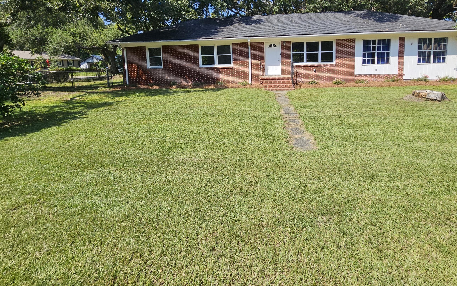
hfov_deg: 97.8
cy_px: 93
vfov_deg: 69.0
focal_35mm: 16
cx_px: 229
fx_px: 199
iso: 50
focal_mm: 2.2
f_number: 2.2
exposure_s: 1/2000
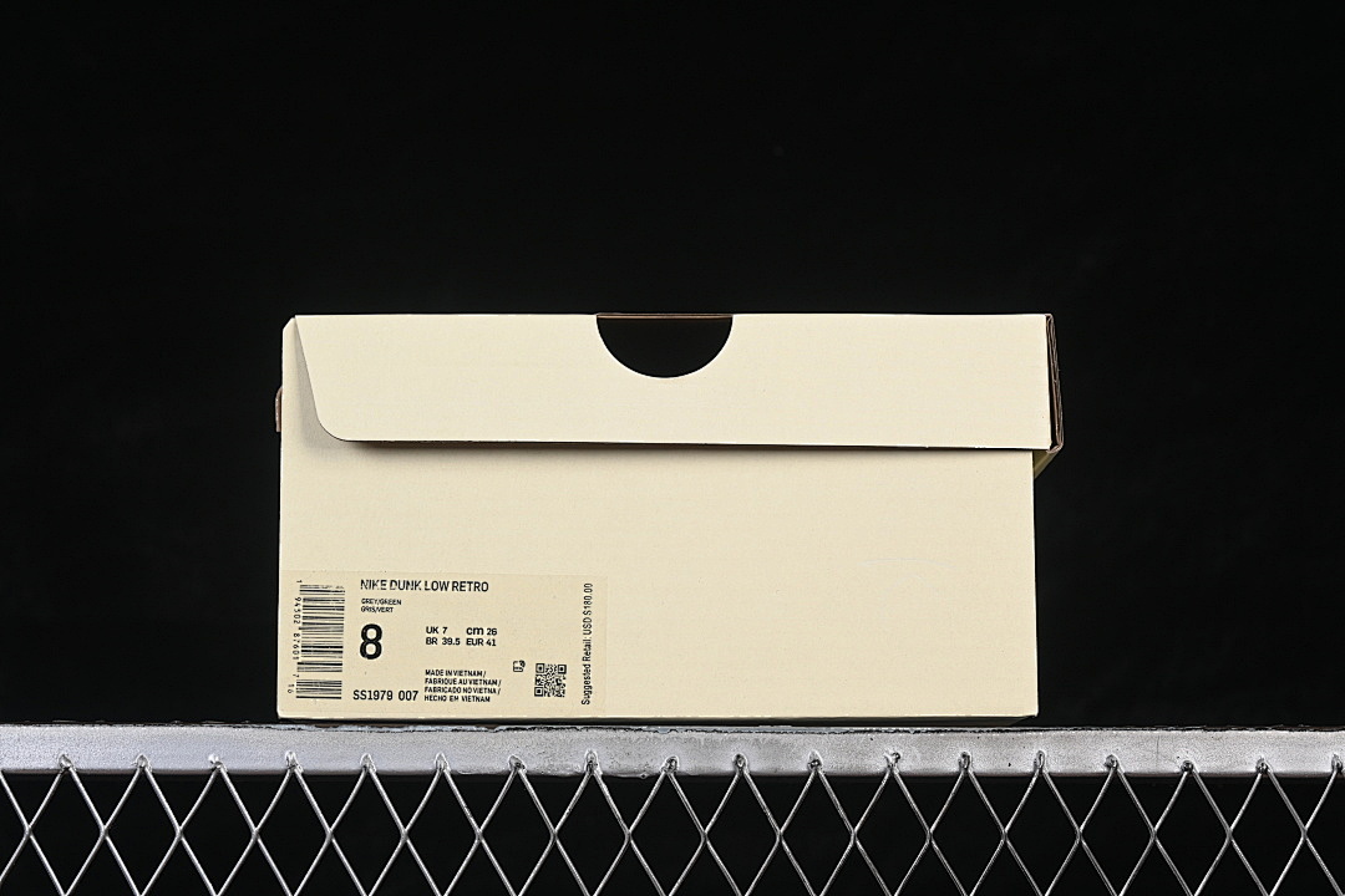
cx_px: 672
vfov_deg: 18.2
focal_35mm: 75
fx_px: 2802
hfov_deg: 27.0
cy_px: 448
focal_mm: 50
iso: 160
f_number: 8
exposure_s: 1/80
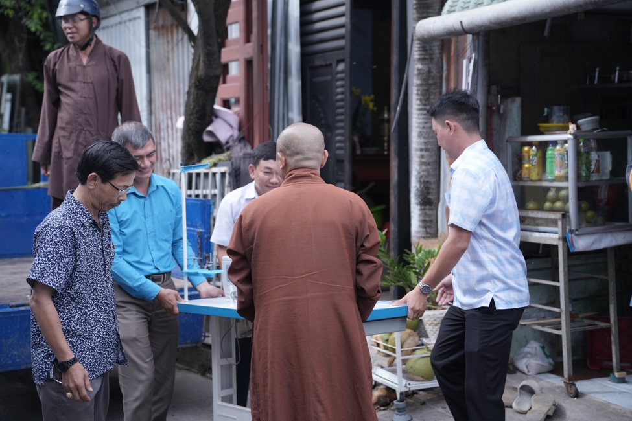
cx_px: 316
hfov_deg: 38.2
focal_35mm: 52
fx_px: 913
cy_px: 210
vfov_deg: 26.0
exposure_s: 1/500
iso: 250
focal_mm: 52
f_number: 2.8
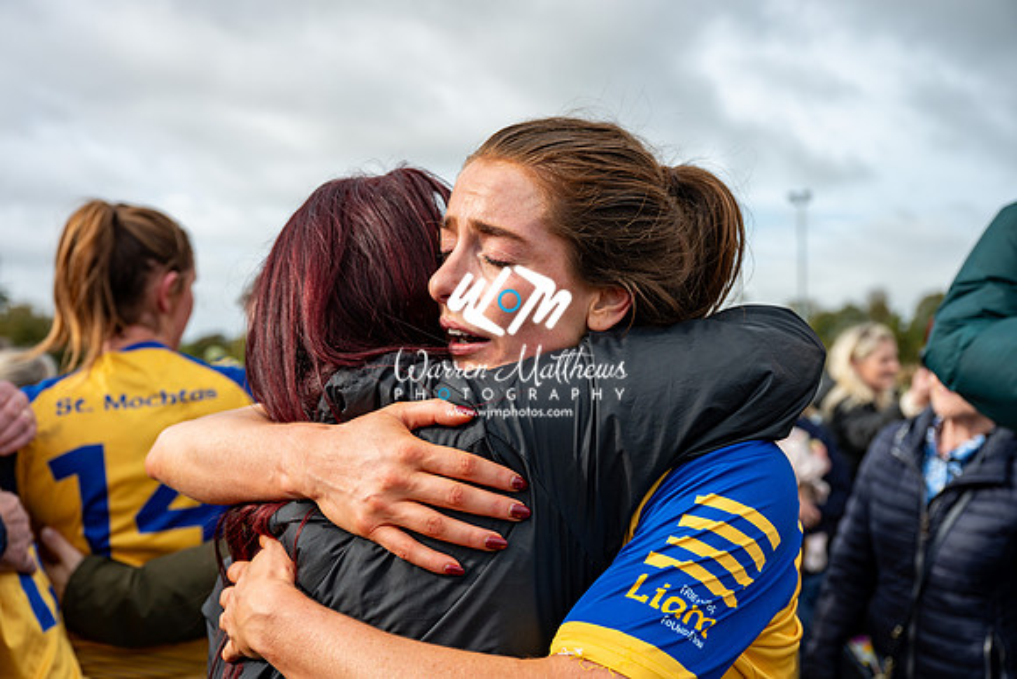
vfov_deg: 34.2
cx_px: 508
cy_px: 340
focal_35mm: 39
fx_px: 1102
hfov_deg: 49.5
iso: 100
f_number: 4
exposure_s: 1/640
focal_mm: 39
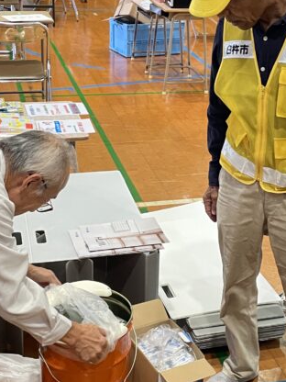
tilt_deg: -21.7
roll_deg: -1.8
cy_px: 163
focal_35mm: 64
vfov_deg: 30.2
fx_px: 705
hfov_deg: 22.9
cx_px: 165
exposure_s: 1/60
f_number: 1.6
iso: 250
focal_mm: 4.2
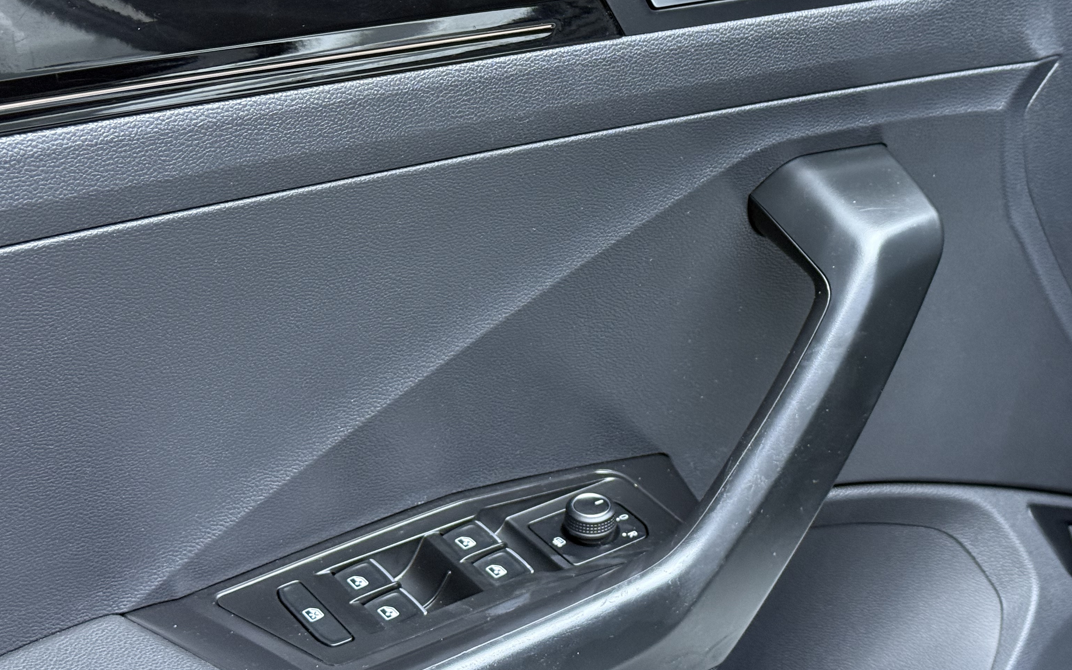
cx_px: 660
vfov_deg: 19.4
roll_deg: -0.6
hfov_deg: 30.5
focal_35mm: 67
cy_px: 280
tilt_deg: -30.4
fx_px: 1958
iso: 200
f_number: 1.78
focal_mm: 6.76
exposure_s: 1/33
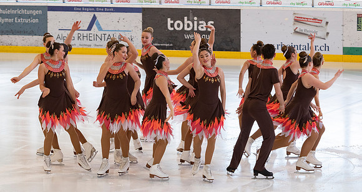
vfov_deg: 5.8
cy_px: 107
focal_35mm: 201
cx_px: 177
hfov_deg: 10.8
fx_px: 1907
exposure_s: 1/320
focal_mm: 112
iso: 640
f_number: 4
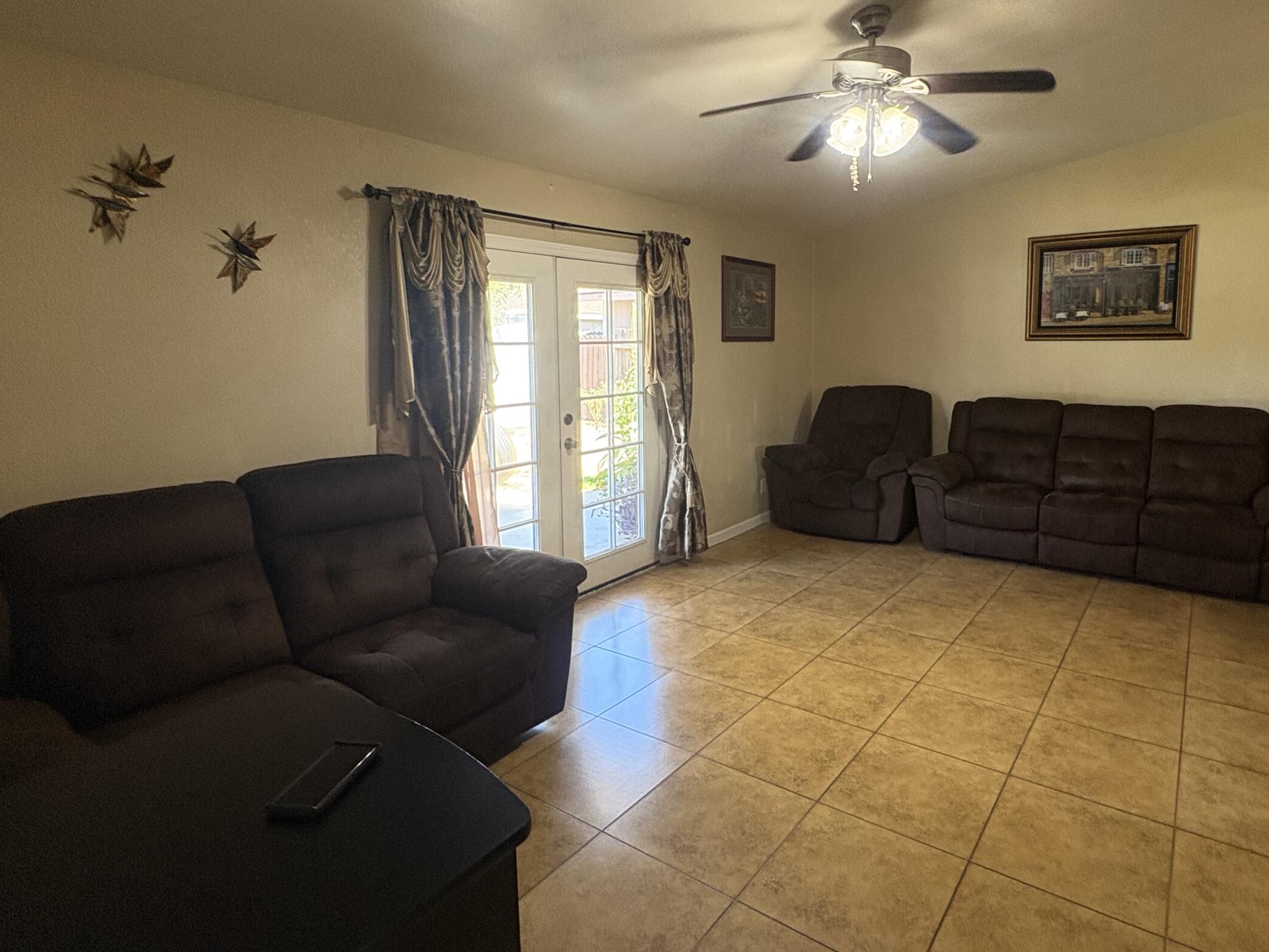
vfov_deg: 65.8
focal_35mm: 20
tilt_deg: -6.3
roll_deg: +0.0
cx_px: 734
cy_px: 423
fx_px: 733
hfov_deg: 81.1
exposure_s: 1/60
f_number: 2.2
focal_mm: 2.22
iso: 250
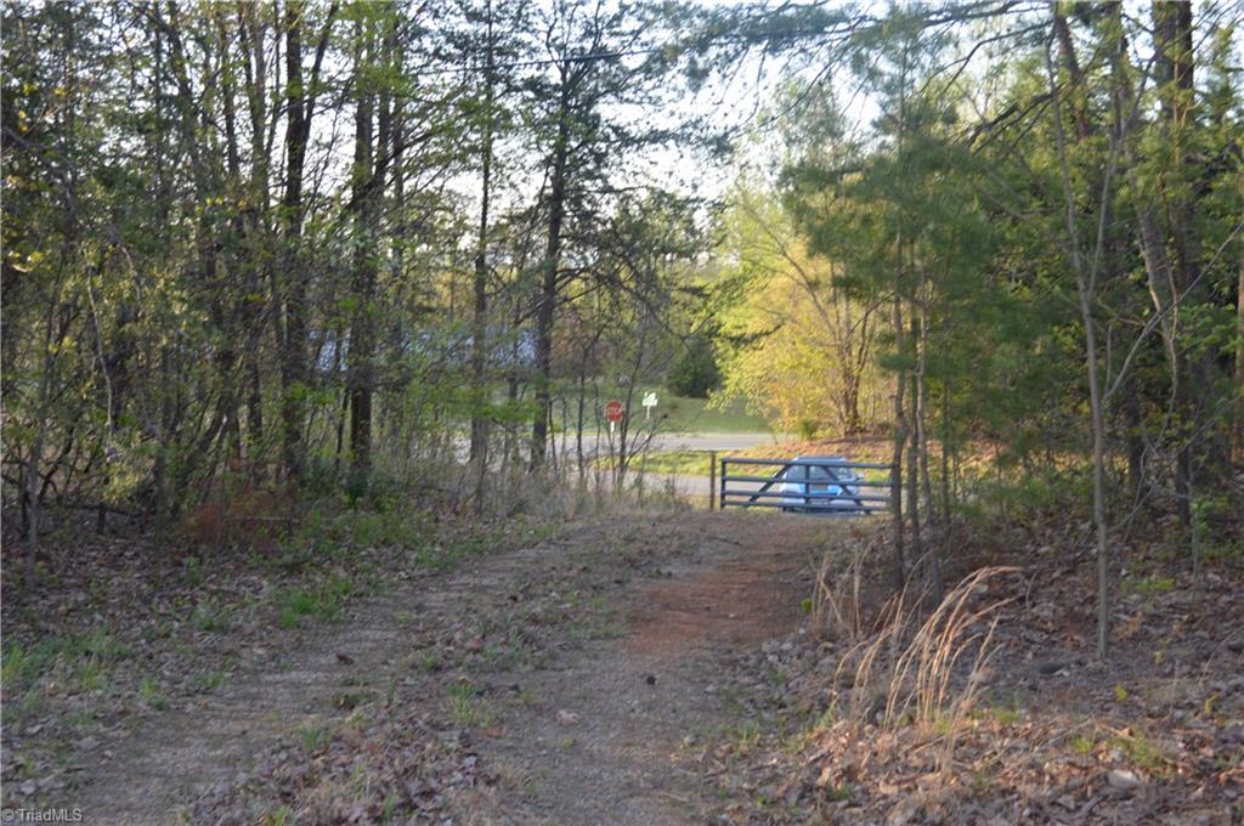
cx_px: 622
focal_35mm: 46
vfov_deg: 28.9
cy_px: 413
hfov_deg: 42.4
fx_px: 1605
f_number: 7.1
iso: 400
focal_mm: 31
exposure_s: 1/200
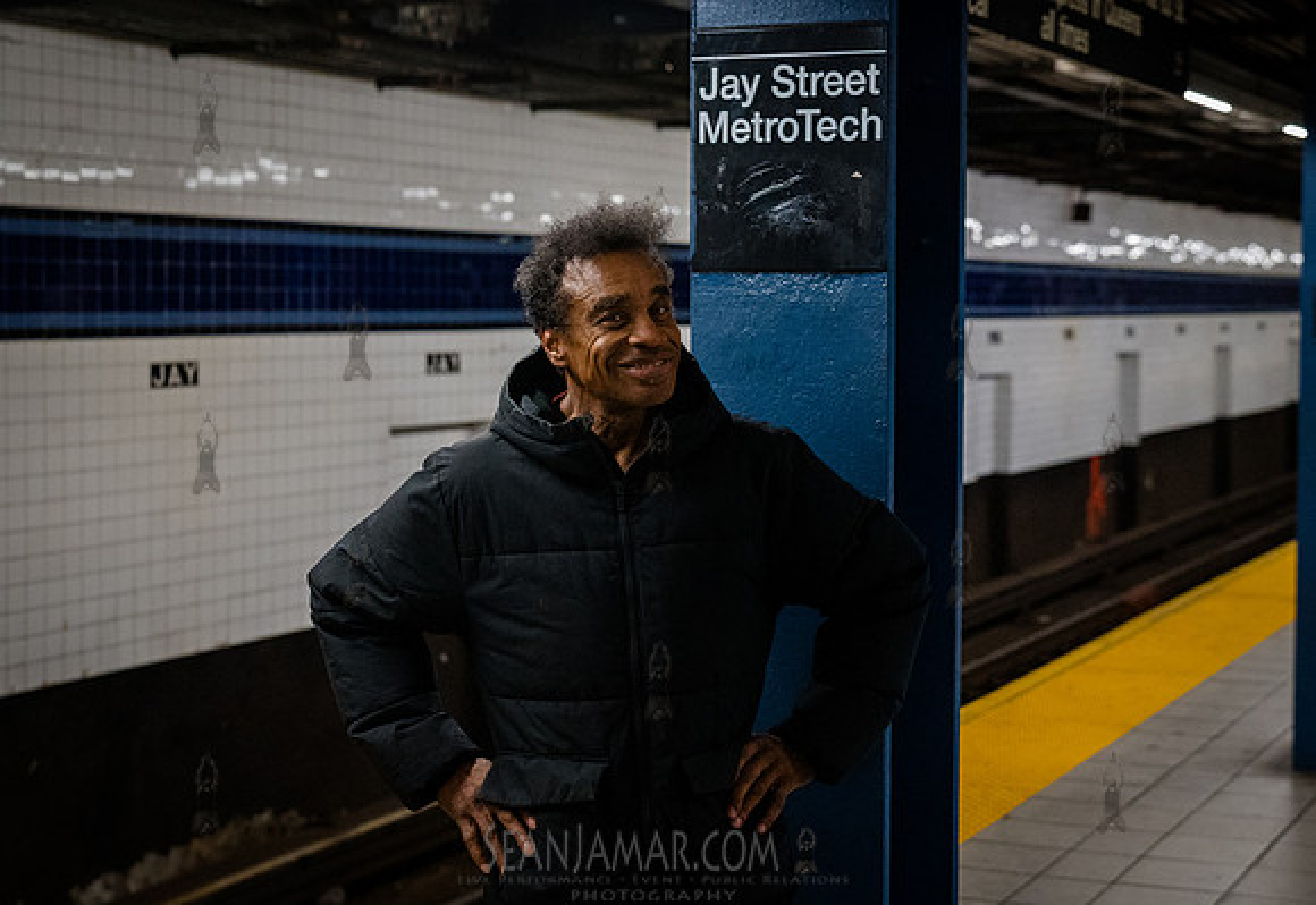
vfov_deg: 24.3
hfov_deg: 34.8
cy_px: 389
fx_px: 2101
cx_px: 705
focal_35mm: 57
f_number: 3.5
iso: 8000
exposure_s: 1/160
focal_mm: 48
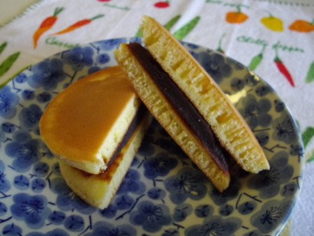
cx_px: 157
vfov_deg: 44.2
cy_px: 118
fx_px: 290
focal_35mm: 32
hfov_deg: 56.8
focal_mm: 5.8
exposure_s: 1/50
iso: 381
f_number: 3.5
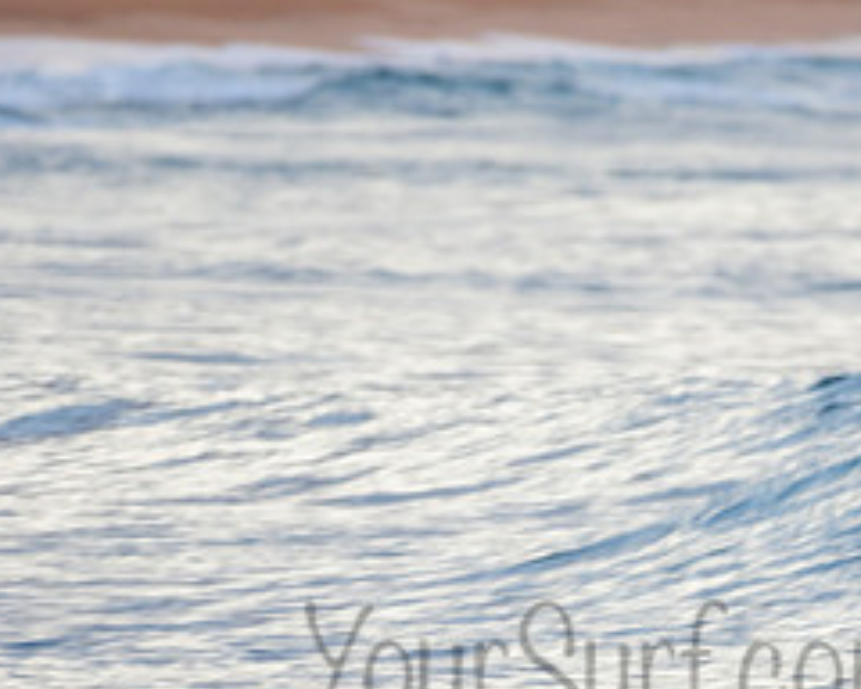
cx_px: 674
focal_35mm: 1705
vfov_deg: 0.9
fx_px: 43447
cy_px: 626
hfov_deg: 1.1
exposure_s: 1/50
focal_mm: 500
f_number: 5.6
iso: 125
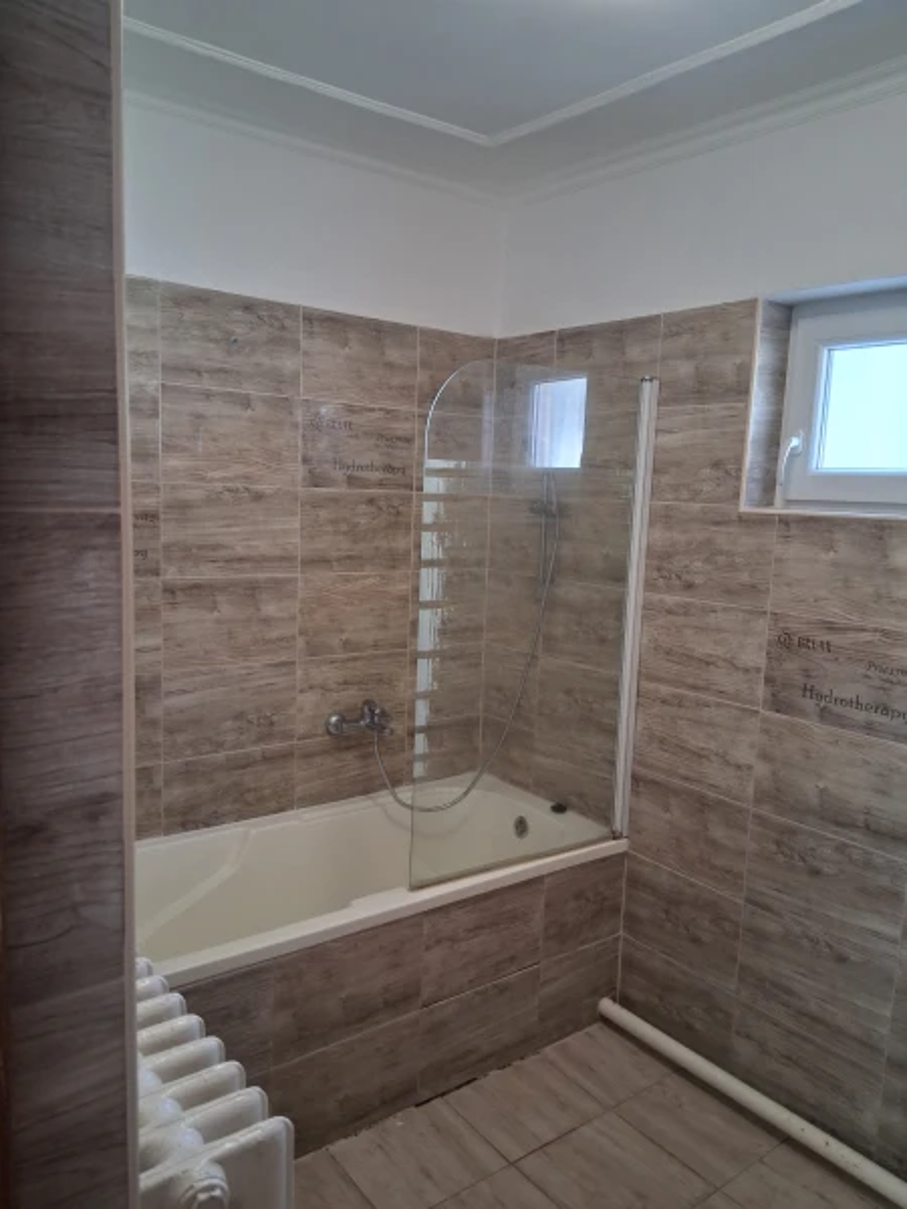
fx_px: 908
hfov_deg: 53.1
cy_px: 604
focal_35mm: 26
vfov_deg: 67.3
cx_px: 454
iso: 320
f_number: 1.8
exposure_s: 1/50
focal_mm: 3.98
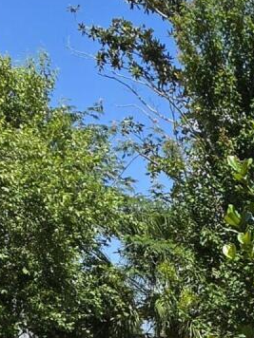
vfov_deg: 20.9
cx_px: 335
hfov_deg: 18.7
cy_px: 559
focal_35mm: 73
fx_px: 714
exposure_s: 1/1550
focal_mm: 2.2
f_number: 1.9
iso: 32
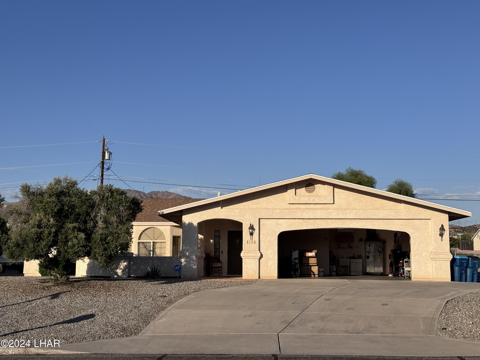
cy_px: 180
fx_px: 666
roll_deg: -0.5
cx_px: 240
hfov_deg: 39.7
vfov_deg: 30.3
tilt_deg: +6.4
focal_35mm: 48
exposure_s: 1/6410
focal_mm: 6.76
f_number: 1.78
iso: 64
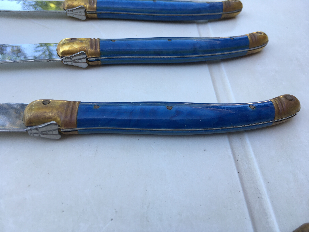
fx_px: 259
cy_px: 116
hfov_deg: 61.7
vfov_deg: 48.2
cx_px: 154
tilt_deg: -46.2
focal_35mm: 29
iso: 25
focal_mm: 4.15
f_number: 2.2
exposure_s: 1/199
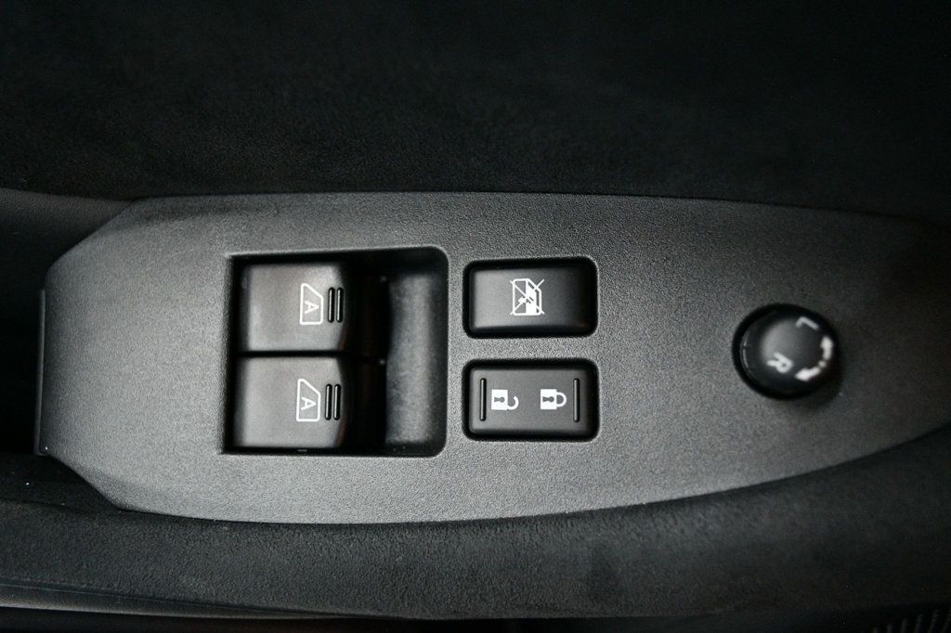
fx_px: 792
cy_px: 316
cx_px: 476
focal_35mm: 30
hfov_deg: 61.9
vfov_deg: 43.6
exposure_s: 1/60
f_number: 3.8
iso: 4500
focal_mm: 20
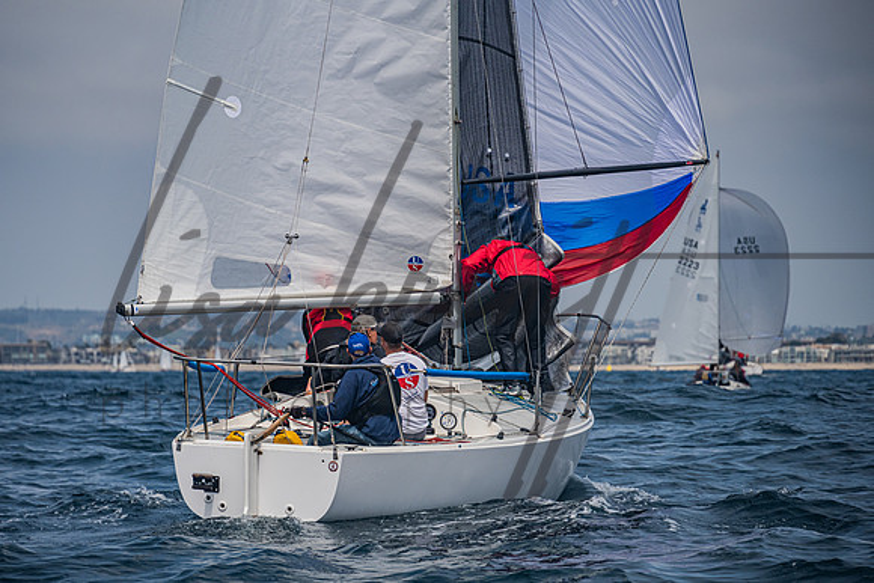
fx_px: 5607
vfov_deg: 6.0
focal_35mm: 231
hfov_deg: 8.9
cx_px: 378
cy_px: 281
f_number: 6.3
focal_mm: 200
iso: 250
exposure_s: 1/1250
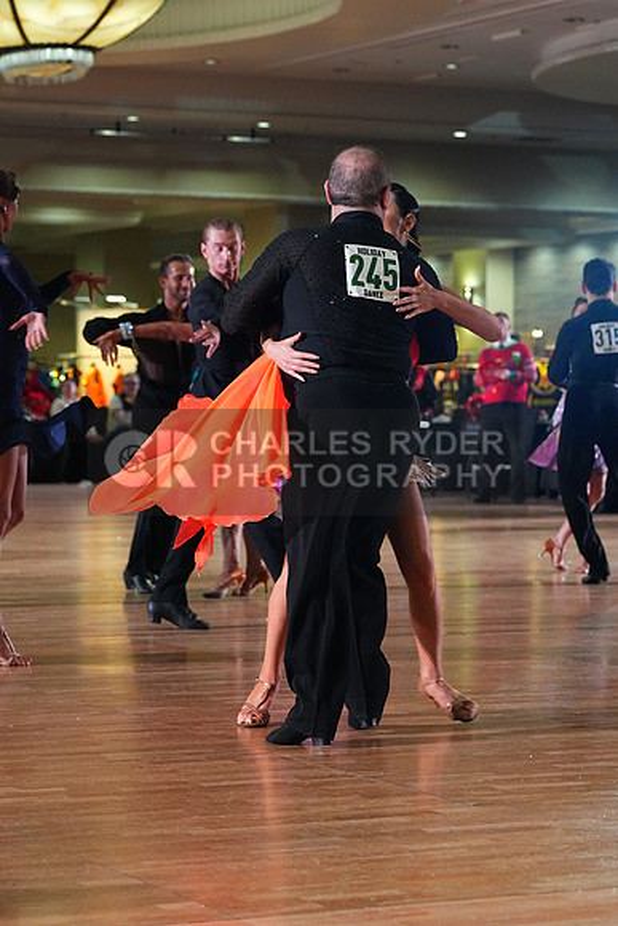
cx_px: 309
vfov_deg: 19.1
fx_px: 2753
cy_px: 463
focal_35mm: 107
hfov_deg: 12.8
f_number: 5.6
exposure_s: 1/400
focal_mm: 107
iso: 8000
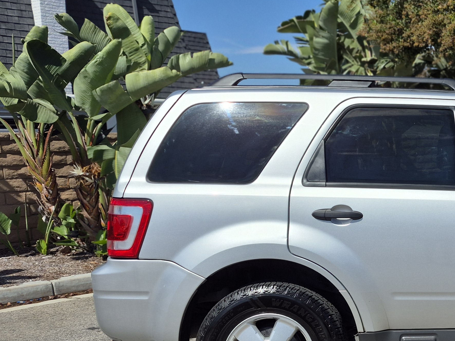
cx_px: 485
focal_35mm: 52
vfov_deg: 27.9
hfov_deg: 32.8
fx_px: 684
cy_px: 222
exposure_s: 1/4016
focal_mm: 5.4
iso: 25
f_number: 1.8
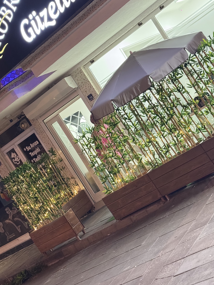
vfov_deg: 31.5
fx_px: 503
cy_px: 104
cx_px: 118
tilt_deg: +1.6
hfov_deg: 24.0
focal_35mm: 61
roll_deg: +32.6
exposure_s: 1/25
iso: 400
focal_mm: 6.76
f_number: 1.78
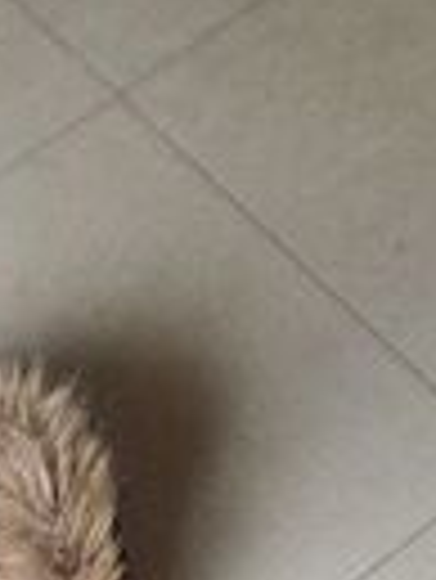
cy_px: 1052
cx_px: -58
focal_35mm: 124
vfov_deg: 14.0
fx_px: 2079
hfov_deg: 11.8
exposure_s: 1/33
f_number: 2
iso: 250
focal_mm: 4.6
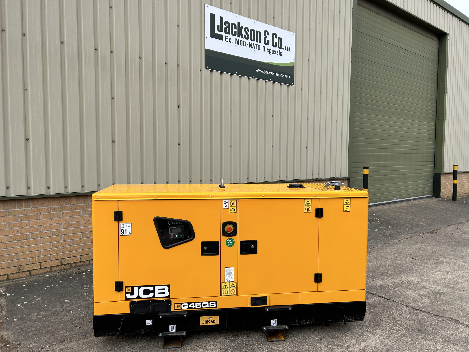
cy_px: 176
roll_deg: -0.5
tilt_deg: -1.6
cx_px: 234
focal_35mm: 26
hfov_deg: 67.3
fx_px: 352
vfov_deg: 53.1
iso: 50
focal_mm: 5.7
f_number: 1.5
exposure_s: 1/1344
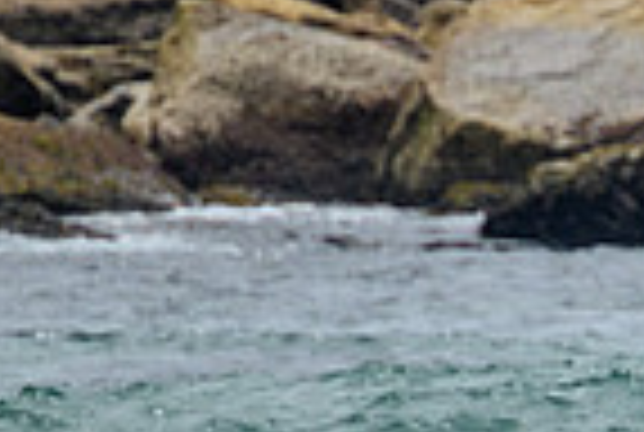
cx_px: 896
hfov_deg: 0.6
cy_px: 632
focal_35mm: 3238
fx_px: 58045
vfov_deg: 0.4
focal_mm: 800
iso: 640
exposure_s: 1/2000
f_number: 11
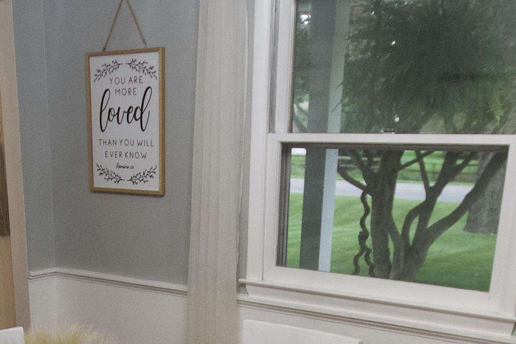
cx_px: 155
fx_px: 788
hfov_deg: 35.7
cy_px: 444
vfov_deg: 22.2
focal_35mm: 55
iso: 1250
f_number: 3.5
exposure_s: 1/125
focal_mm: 12
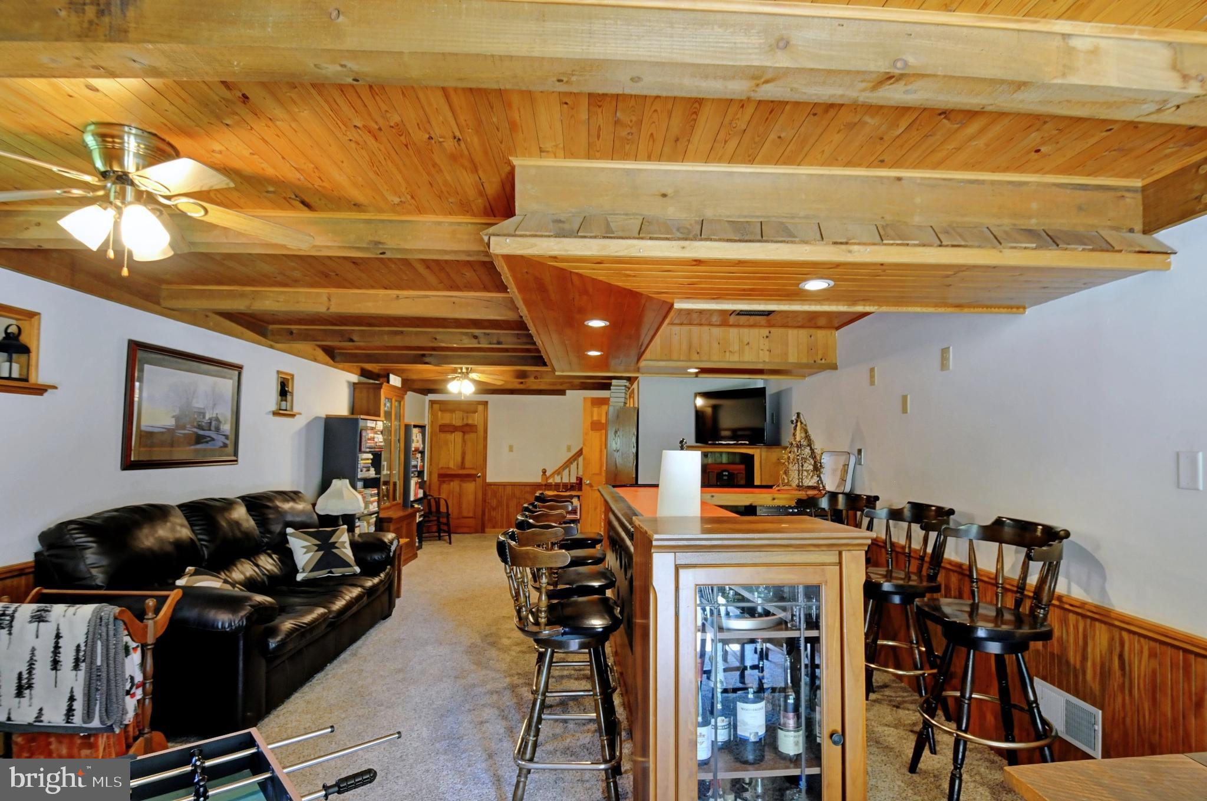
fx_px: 603
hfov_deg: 90.1
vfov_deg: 67.2
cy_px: 400
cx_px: 604
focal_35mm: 18
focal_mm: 12
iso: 800
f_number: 8
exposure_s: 1/4
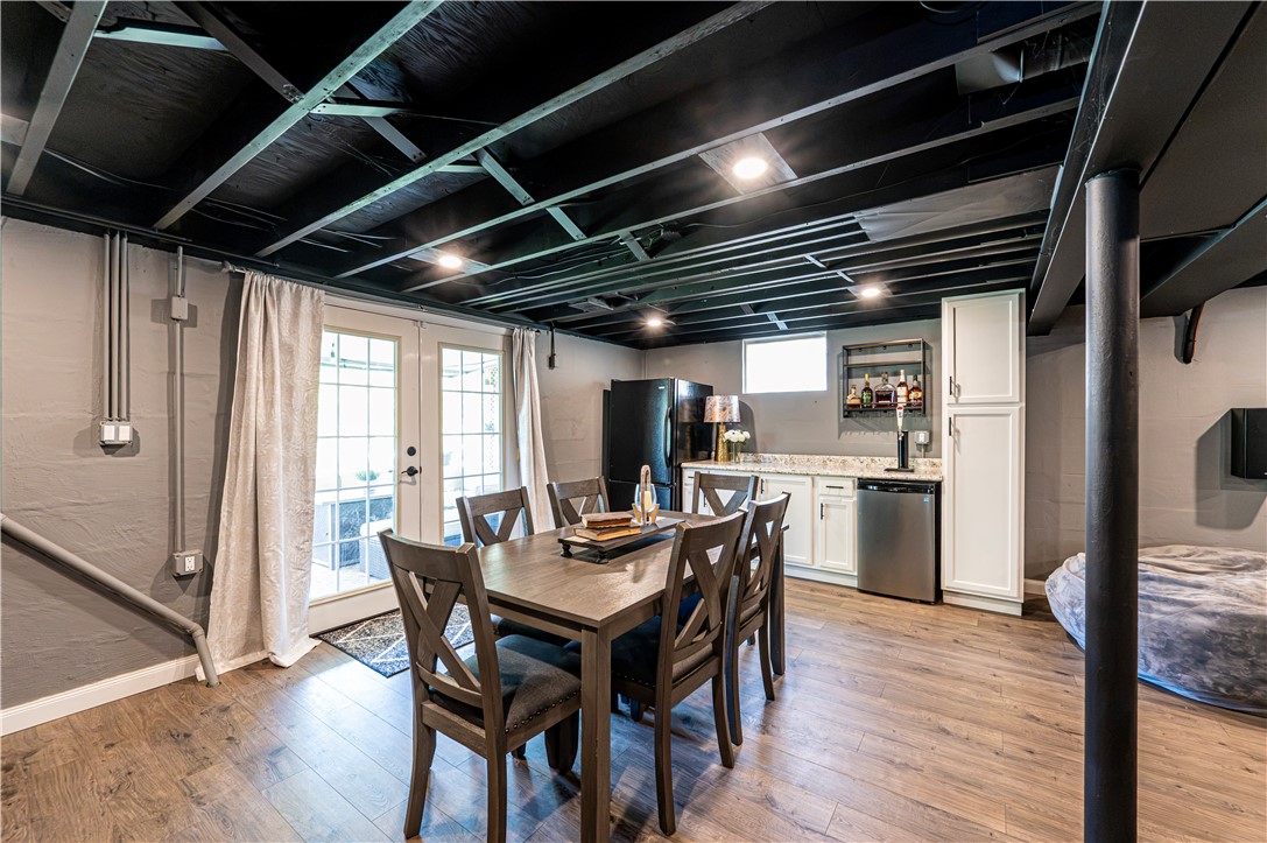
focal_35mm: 14
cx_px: 634
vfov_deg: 81.1
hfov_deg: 104.3
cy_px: 422
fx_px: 492
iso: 3200
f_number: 8
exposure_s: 1/25
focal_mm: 14
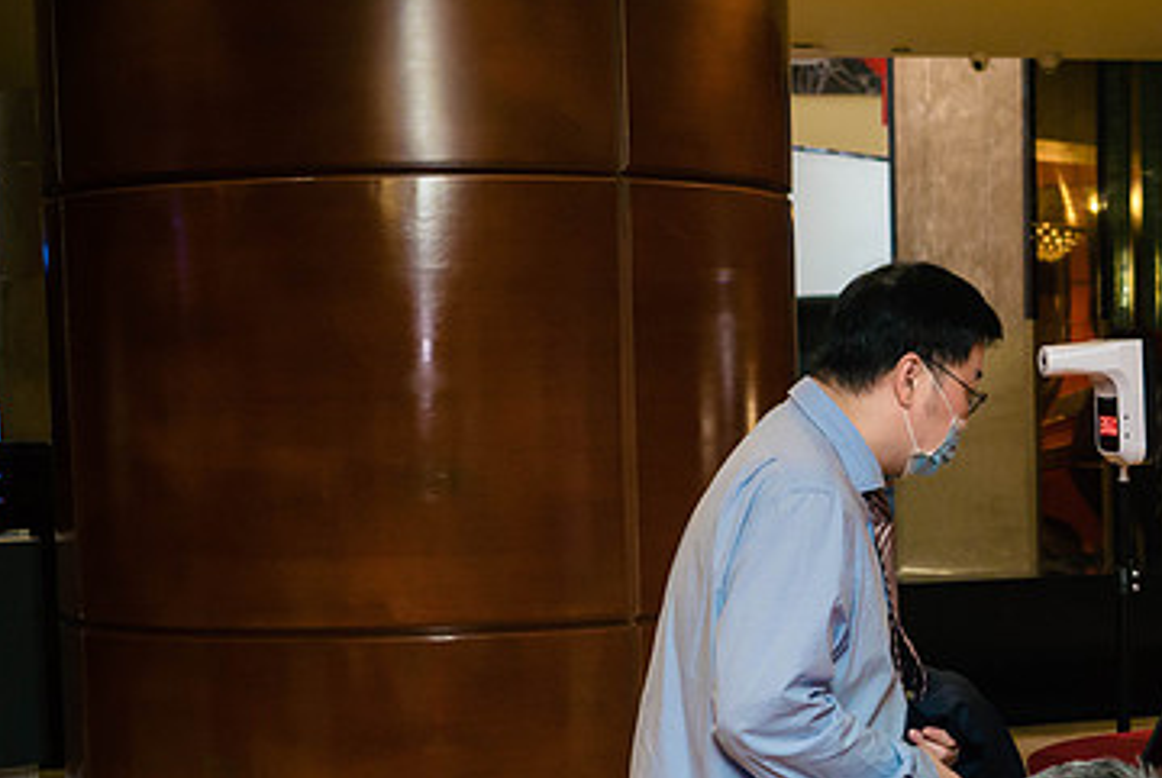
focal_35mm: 82
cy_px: 605
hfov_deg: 24.5
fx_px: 2650
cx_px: 872
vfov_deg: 16.6
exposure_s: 1/80
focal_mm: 24
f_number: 2.8
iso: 1600
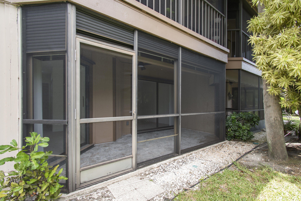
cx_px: 150
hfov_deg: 100.4
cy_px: 100
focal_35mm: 15
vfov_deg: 77.3
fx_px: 125
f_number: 8
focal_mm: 10
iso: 100
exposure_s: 1/2.5
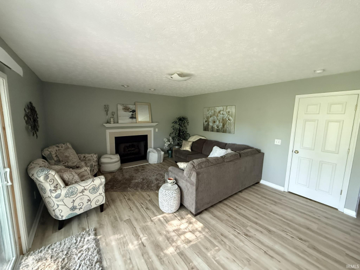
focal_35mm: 14
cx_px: 180
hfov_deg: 102.1
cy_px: 135
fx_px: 146
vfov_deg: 85.7
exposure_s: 1/60
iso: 800
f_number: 2.2
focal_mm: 2.22
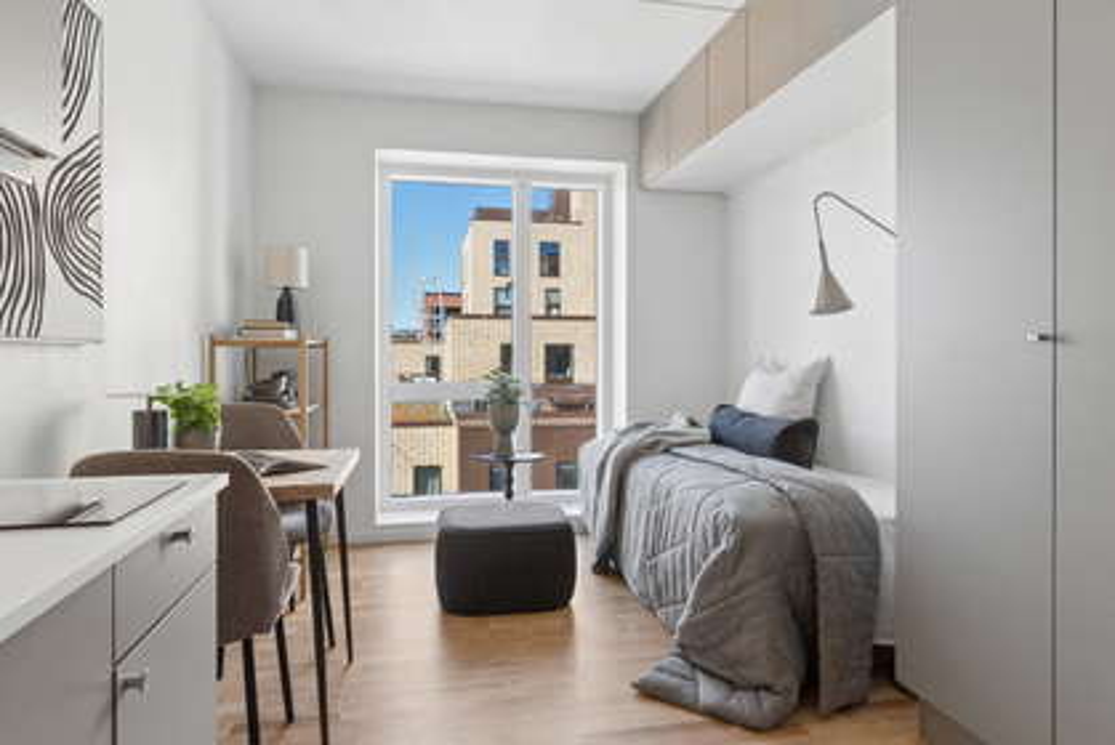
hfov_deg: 81.2
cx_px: 558
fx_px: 651
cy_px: 372
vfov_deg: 59.6
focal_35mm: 21
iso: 200
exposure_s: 1/25
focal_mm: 14
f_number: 8
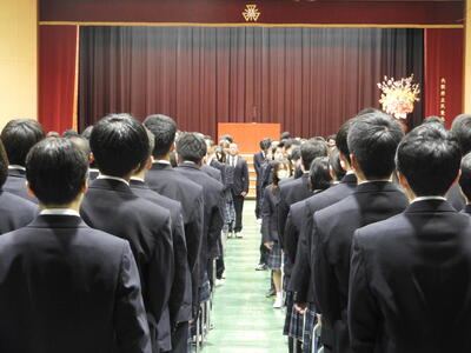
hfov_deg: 24.4
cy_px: 176
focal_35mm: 80
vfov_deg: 18.4
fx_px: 1089
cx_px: 236
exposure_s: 1/10
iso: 800
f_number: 4.5
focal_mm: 14.3
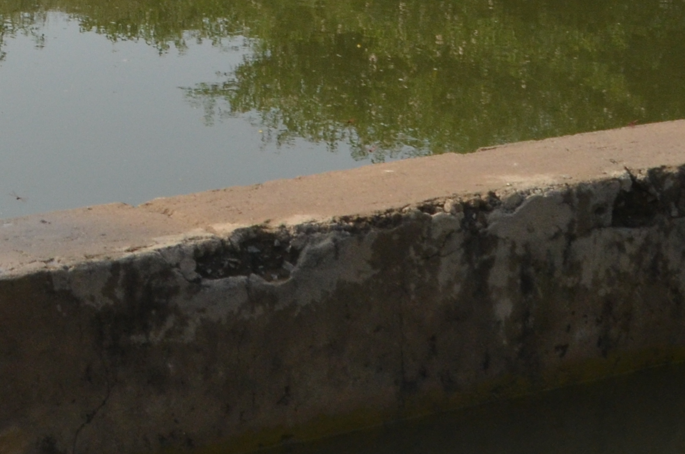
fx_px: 2431
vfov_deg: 10.5
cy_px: -125
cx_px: -271
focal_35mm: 128
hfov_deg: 15.1
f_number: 11
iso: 500
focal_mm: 22
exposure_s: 1/500
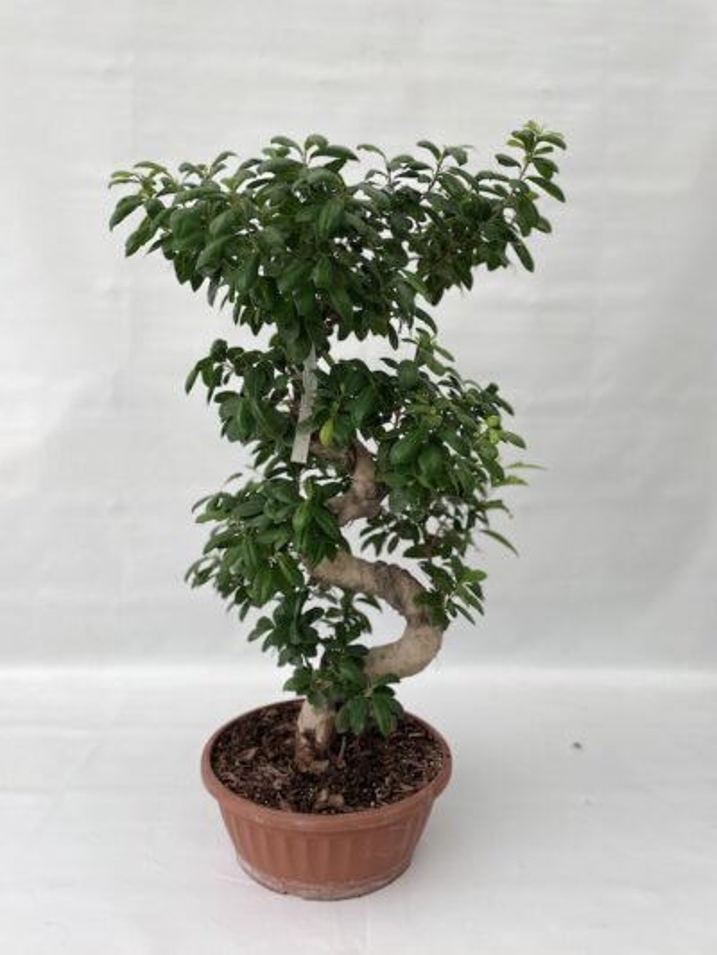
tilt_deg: -6.2
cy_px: 478
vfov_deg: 67.3
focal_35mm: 26
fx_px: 718
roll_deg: -1.7
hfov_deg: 53.1
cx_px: 358
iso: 40
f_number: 1.6
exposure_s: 1/203
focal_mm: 4.2
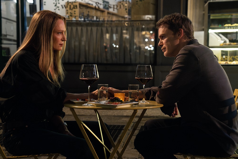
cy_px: 80
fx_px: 357
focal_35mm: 54
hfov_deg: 36.9
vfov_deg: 25.0
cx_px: 119
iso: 16000
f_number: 4
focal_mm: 54
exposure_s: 1/125
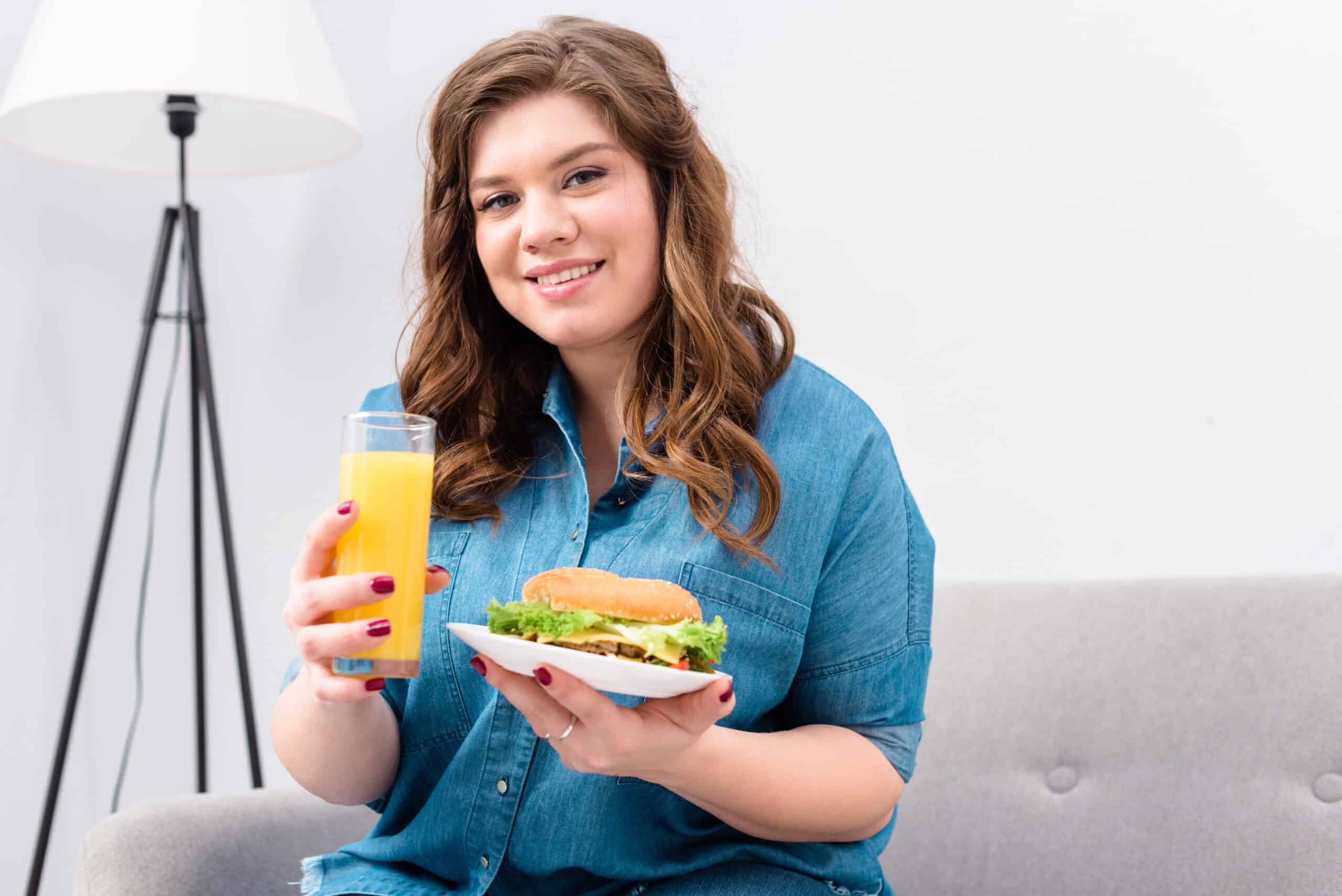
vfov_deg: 27.0
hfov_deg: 39.6
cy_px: 448
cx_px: 671
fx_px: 1865
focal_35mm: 50
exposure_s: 1/200
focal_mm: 50
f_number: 3.5
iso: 640
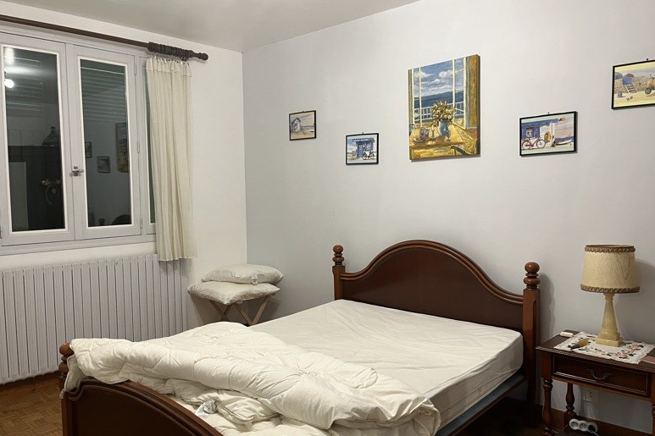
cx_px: 330
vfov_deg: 46.4
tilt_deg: -3.8
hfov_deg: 65.5
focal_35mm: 28
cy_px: 227
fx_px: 509
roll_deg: +1.3
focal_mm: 5.1
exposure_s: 1/50
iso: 160
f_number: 1.6
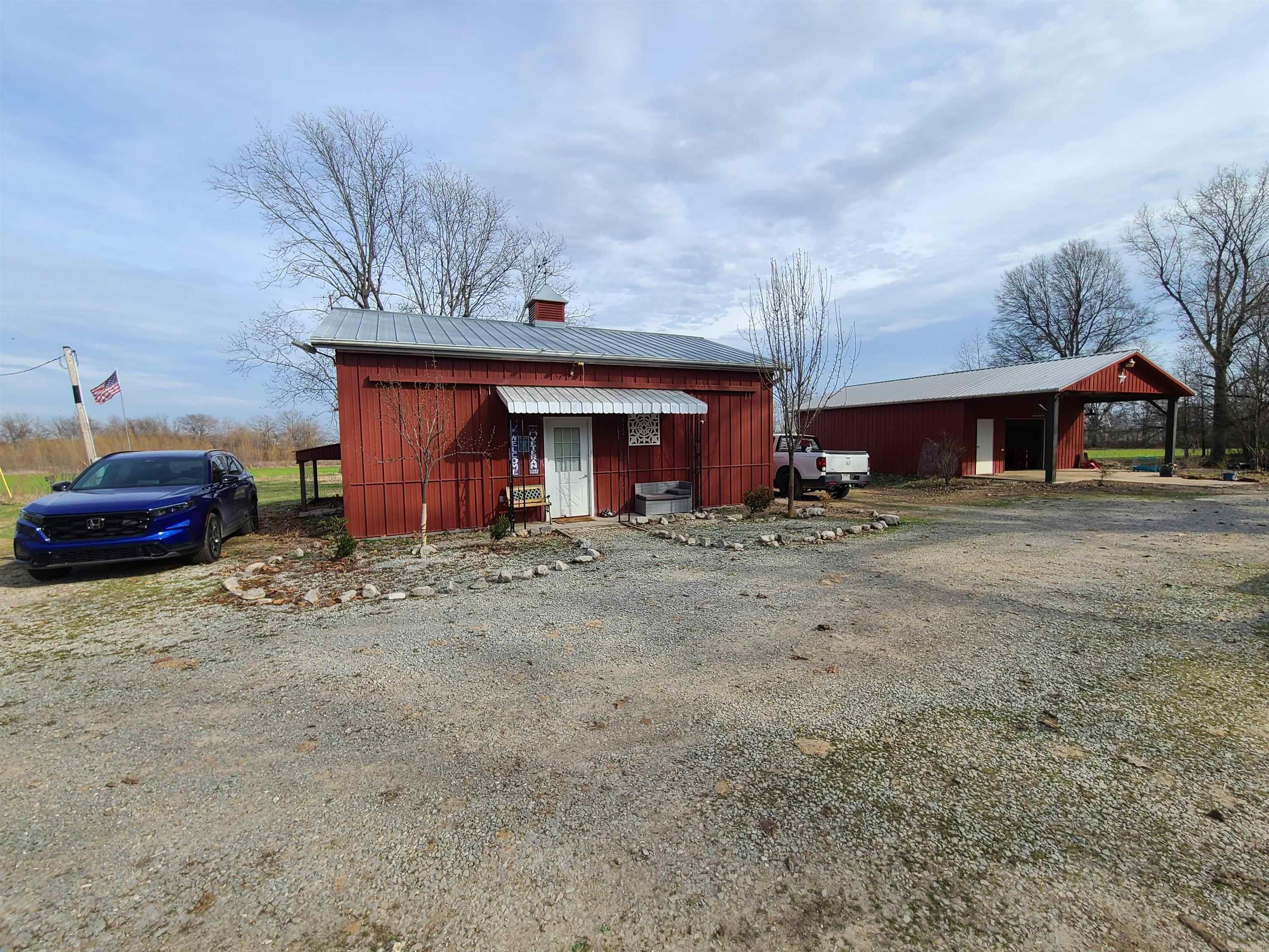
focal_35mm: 13
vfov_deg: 89.9
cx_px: 634
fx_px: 477
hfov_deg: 106.2
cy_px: 476
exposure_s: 1/1321
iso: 50
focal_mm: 2.2
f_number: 2.2
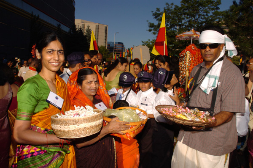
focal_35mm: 26
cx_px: 126
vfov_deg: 50.2
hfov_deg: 70.6
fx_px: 179
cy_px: 84
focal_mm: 17
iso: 200
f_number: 13
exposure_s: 1/250
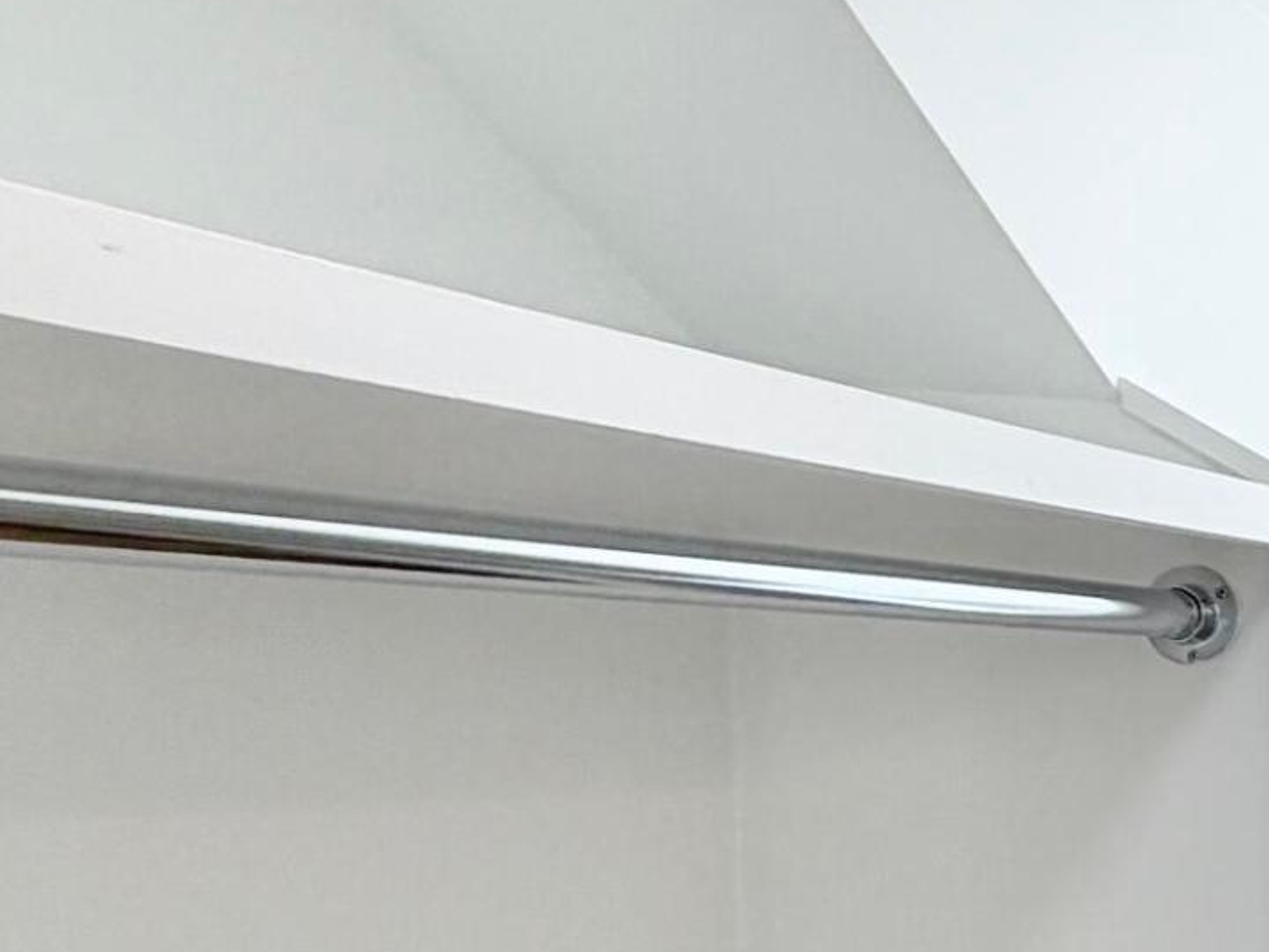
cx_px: 2157
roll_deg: +0.2
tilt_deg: -2.7
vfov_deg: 25.3
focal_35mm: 56
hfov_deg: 23.0
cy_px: 852
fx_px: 2053
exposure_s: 1/139
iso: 50
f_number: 2.2
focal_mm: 2.22
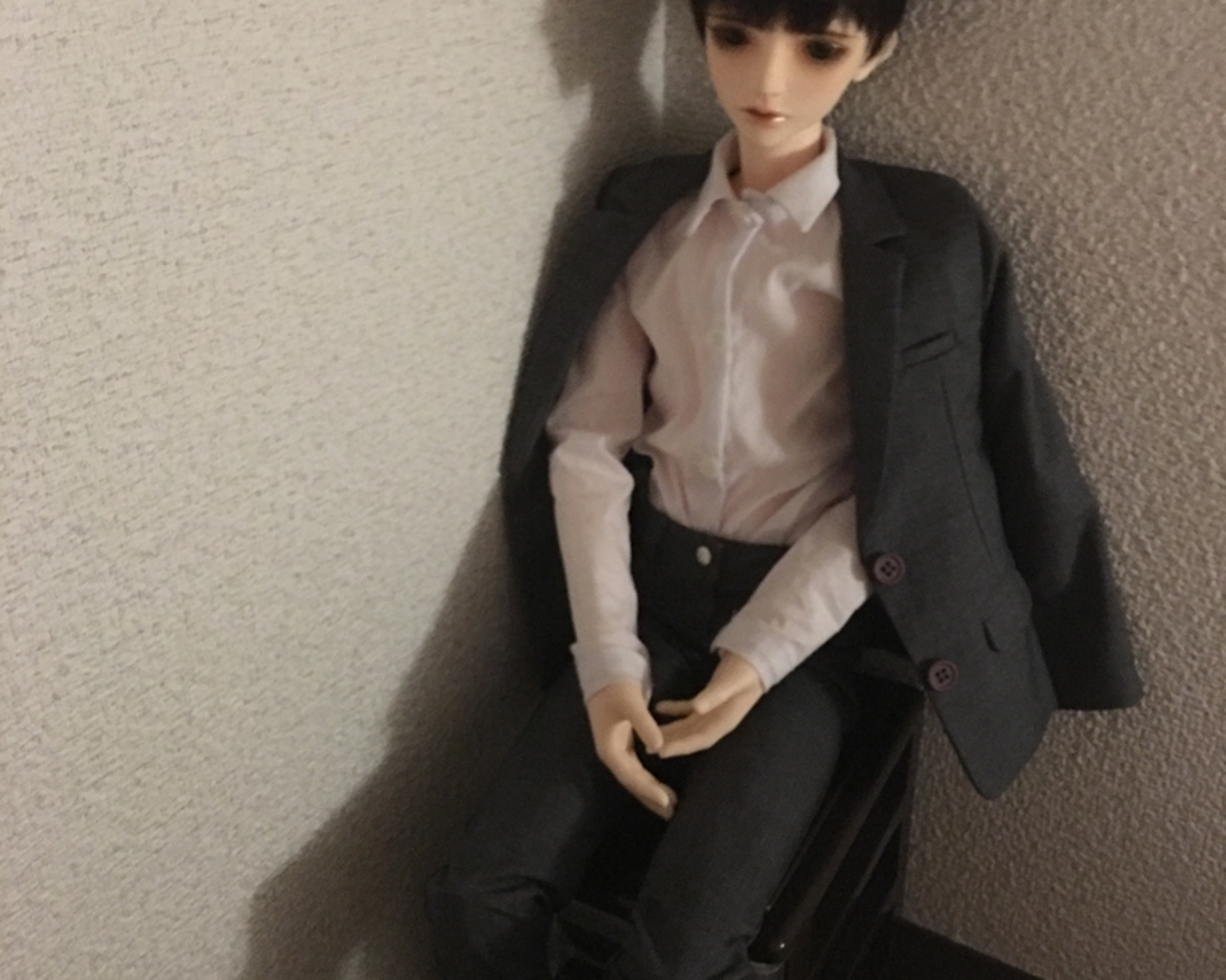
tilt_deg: -24.0
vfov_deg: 39.1
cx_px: 611
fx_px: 1378
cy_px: 439
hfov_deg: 47.9
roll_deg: -0.1
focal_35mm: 38
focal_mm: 4.15
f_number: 2.2
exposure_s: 1/4
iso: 200
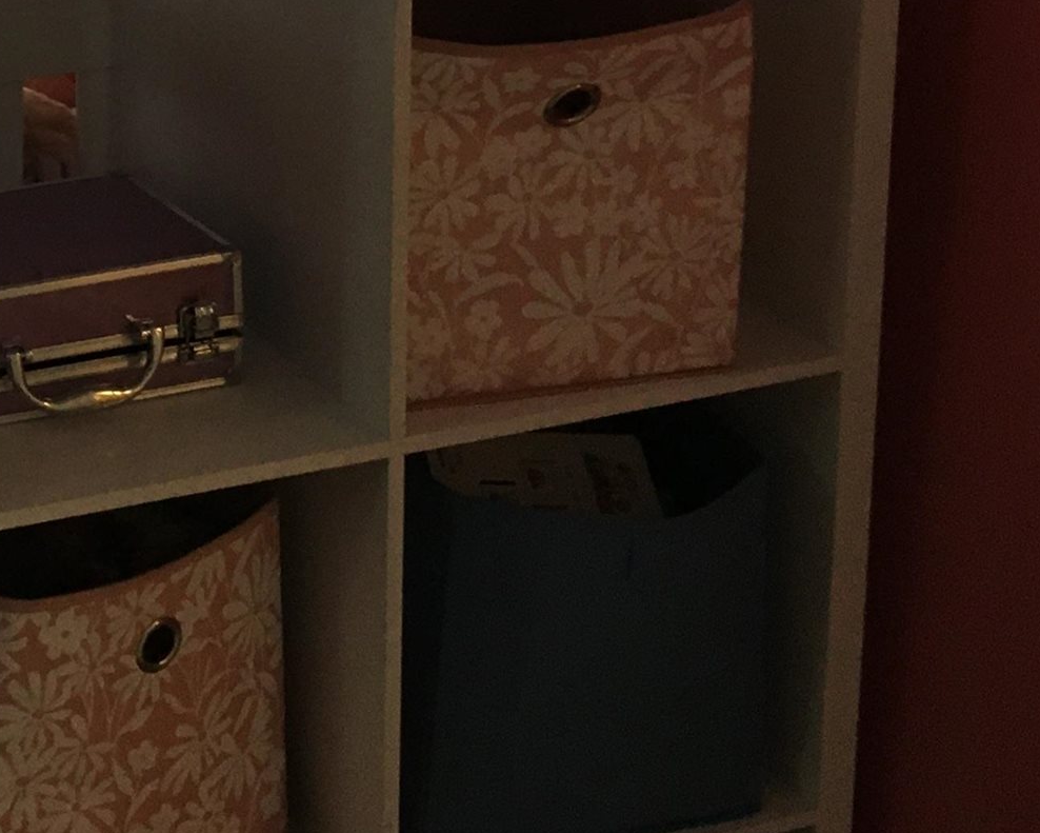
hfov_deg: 19.4
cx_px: -436
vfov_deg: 16.3
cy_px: -324
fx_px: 2709
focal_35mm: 88
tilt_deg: -10.2
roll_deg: -1.0
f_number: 2.2
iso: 100
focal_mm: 4.15
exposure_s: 1/30
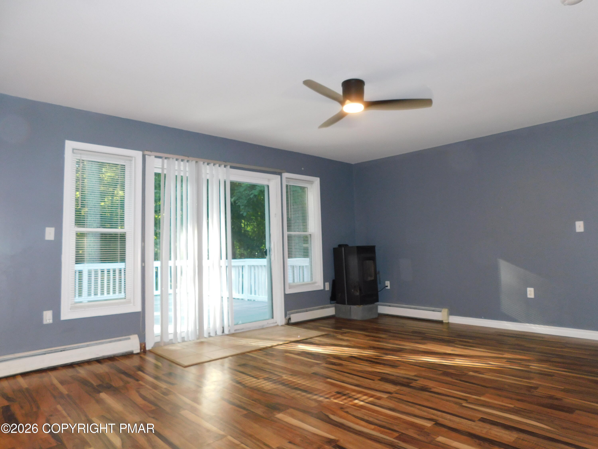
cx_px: 299
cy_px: 224
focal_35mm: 23
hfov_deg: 73.9
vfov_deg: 58.9
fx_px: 397
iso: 200
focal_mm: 4
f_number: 3
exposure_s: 1/30
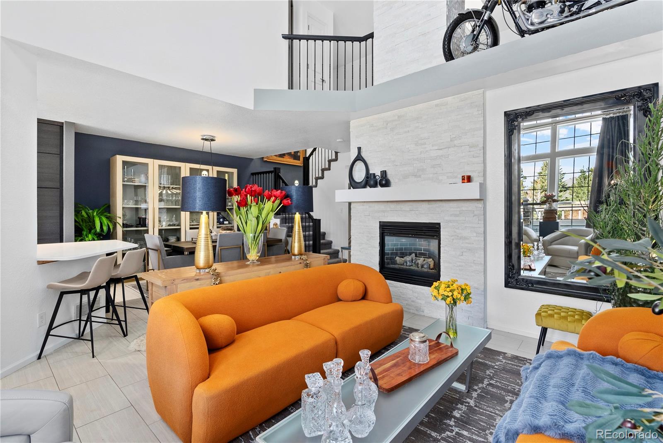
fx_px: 295
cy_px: 222
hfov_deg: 96.7
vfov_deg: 73.8
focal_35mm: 16
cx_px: 332
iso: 640
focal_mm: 16
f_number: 9
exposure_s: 1/5
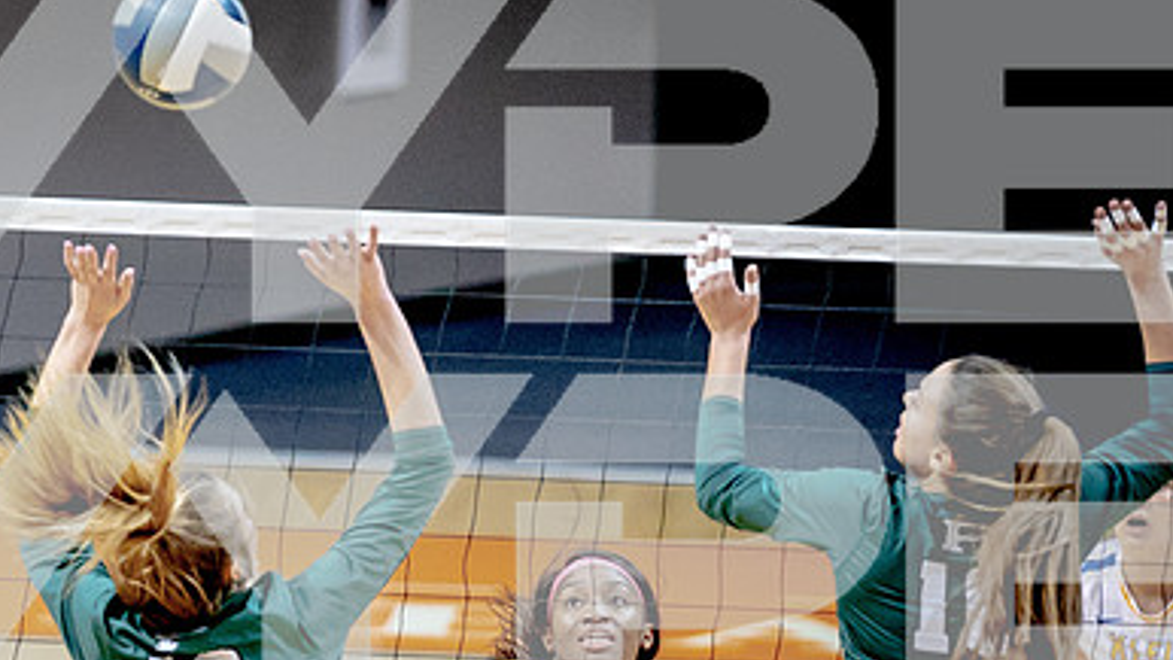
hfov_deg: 4.7
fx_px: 14150
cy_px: 358
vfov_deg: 2.7
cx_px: 513
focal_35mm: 455
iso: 4000
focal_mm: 200
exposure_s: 1/1500
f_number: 2.8
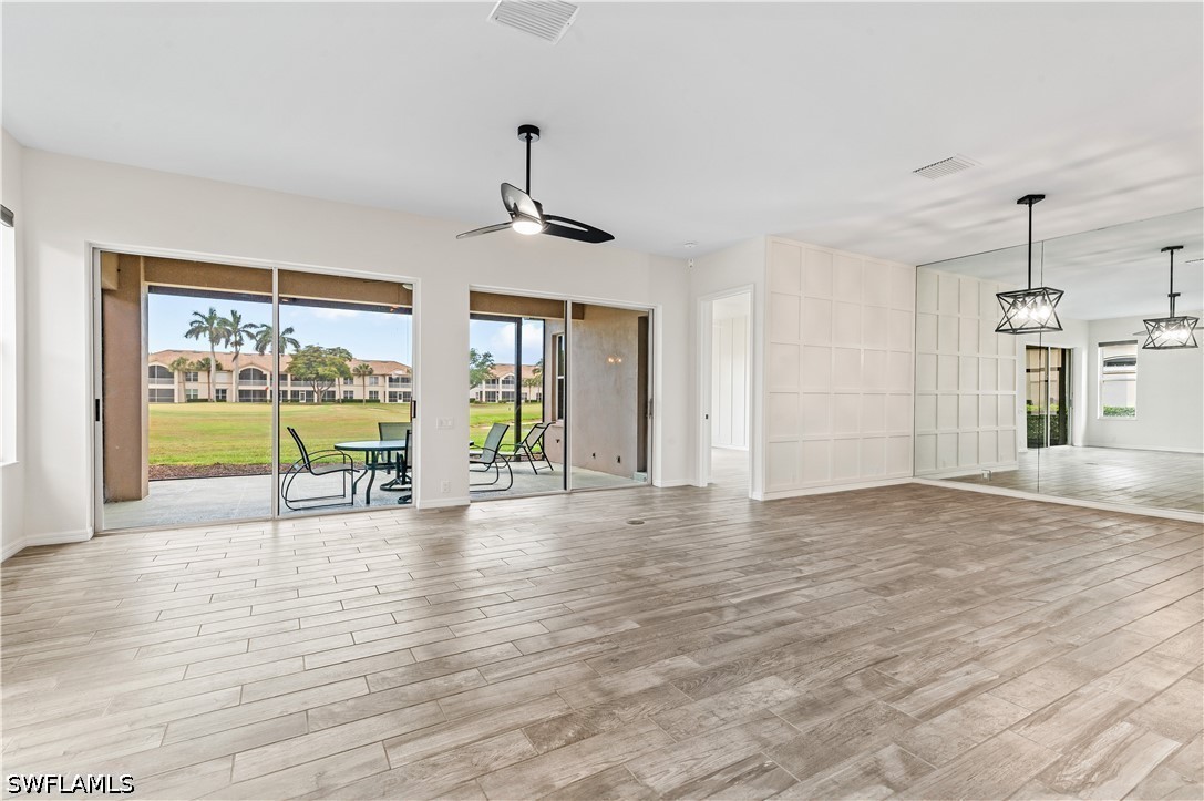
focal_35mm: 16
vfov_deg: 73.7
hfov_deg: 96.8
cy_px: 400
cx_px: 602
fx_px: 535
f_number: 10
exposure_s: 1/4
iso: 320
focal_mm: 16
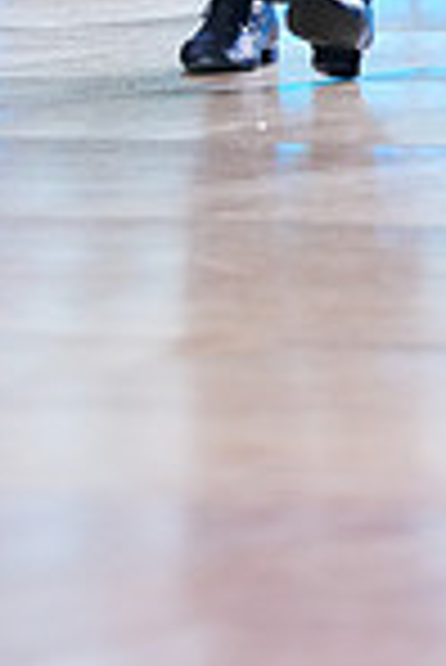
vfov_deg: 4.1
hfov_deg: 2.8
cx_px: 453
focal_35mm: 495
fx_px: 9177
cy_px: -608
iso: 2000
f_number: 2.8
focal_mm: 126
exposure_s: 1/500
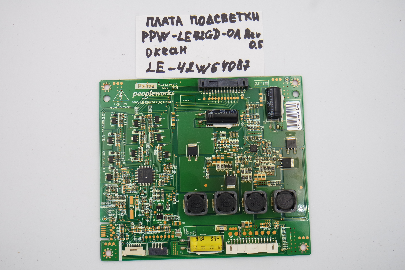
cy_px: 135
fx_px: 506
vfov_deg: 29.9
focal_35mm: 45
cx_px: 202
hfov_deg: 43.6
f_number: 5
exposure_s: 1/125
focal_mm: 17
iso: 160
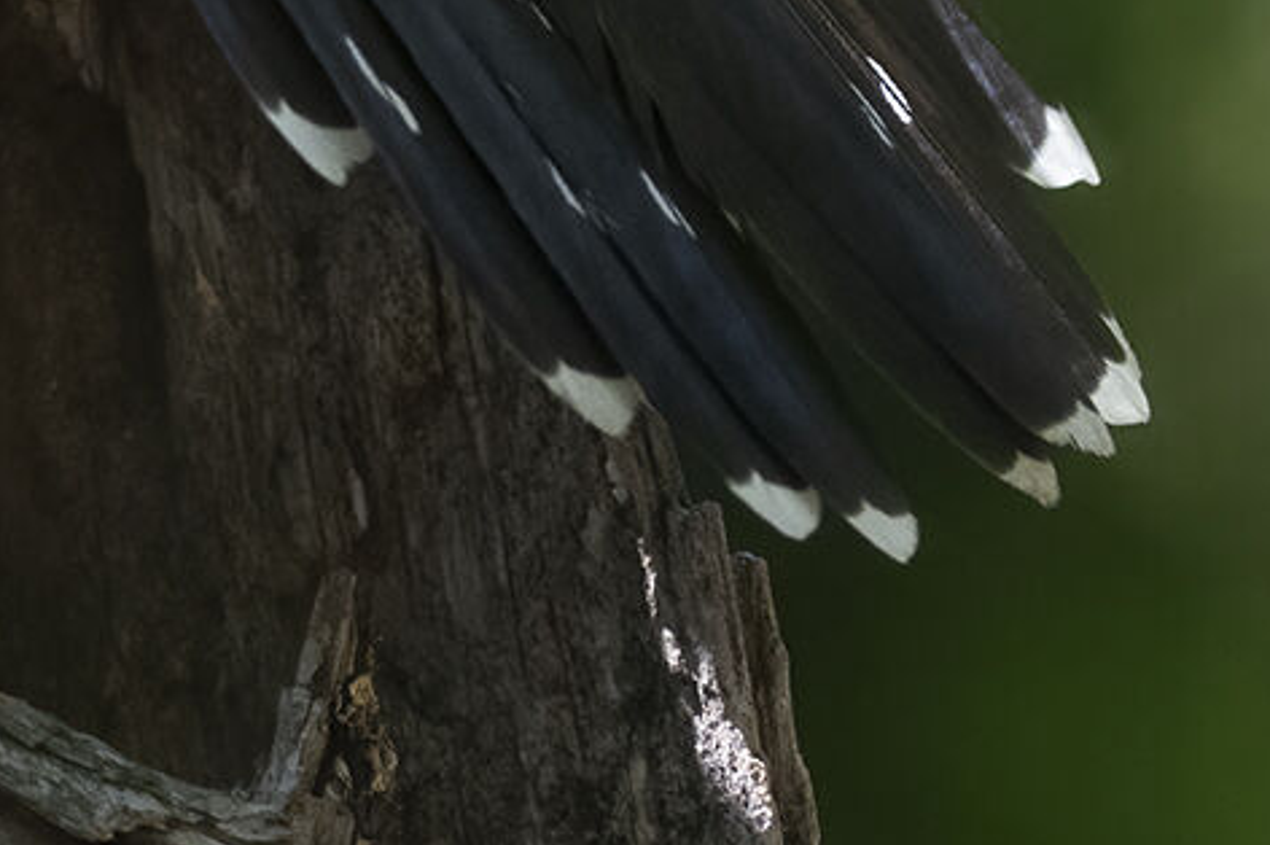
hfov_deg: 2.0
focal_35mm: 1018
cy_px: -1125
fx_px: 35887
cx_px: -1343
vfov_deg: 1.3
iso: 2000
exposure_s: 1/800
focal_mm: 200
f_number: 5
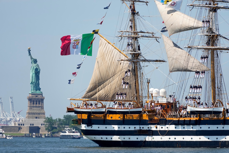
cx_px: 114
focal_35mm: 376
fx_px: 2392
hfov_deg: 5.5
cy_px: 76
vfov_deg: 3.7
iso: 640
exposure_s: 1/1600
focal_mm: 376
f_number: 8
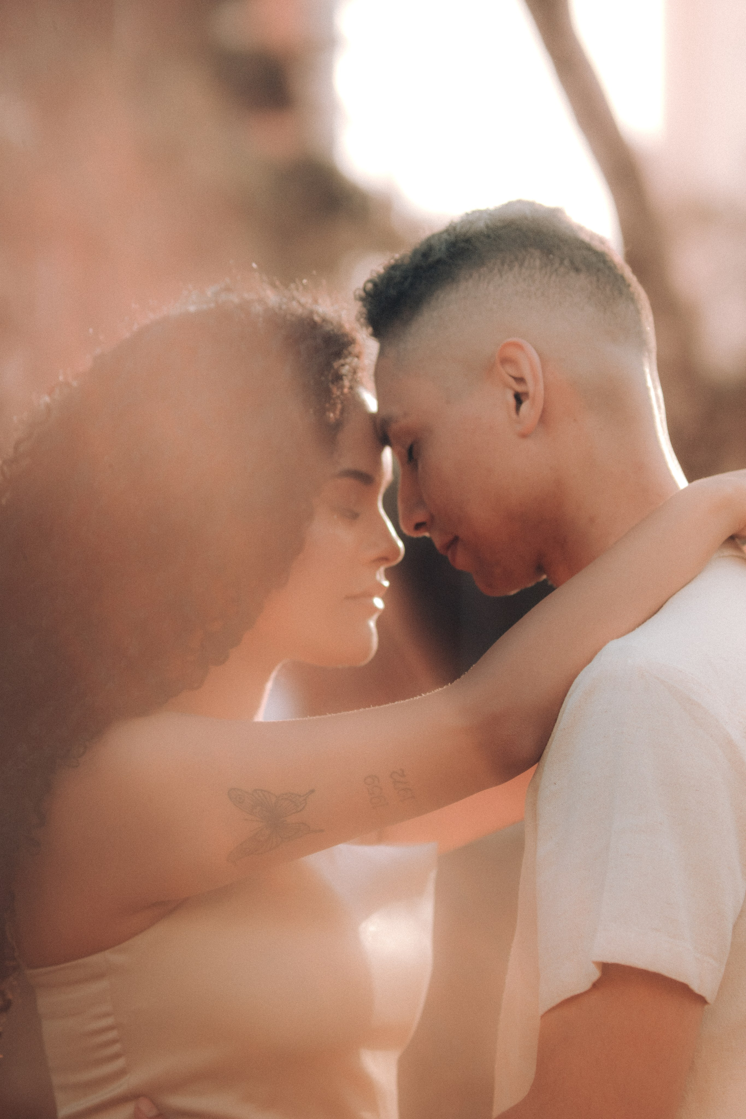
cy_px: 560
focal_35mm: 128
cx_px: 373
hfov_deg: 10.8
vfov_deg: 16.1
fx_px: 3963
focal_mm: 85
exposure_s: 1/2500
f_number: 2.8
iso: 400
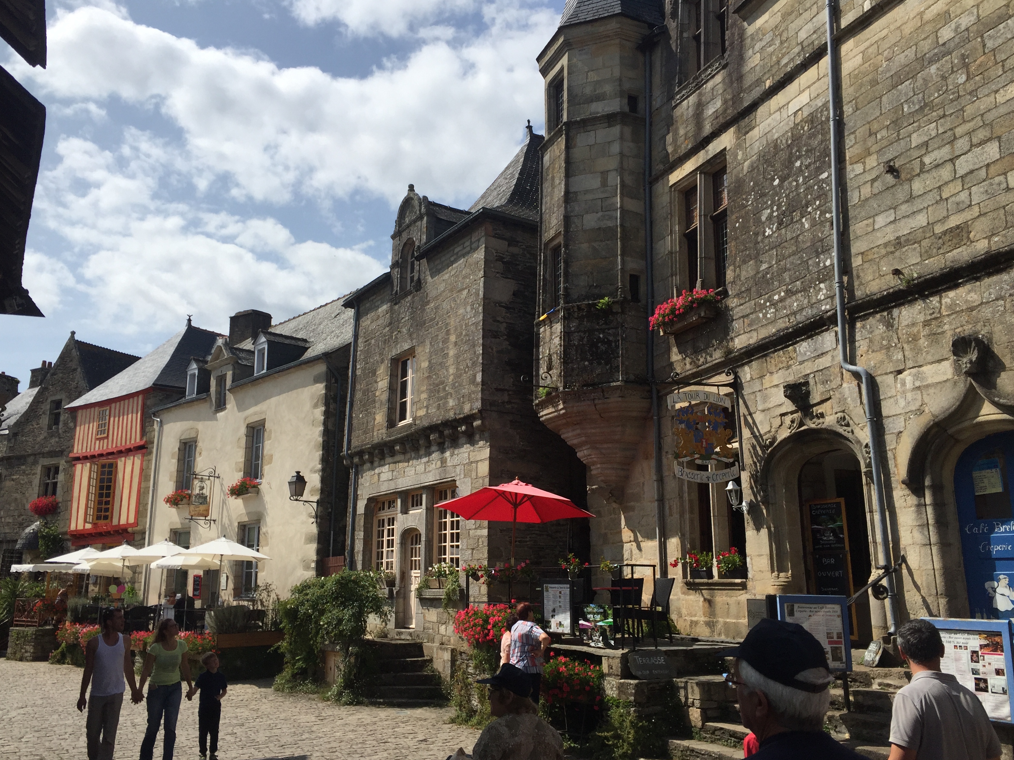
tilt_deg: +13.1
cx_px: 491
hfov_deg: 60.0
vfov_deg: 46.8
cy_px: 391
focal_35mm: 30
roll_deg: -0.3
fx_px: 879
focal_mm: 4.15
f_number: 2.2
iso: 32
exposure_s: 1/3968
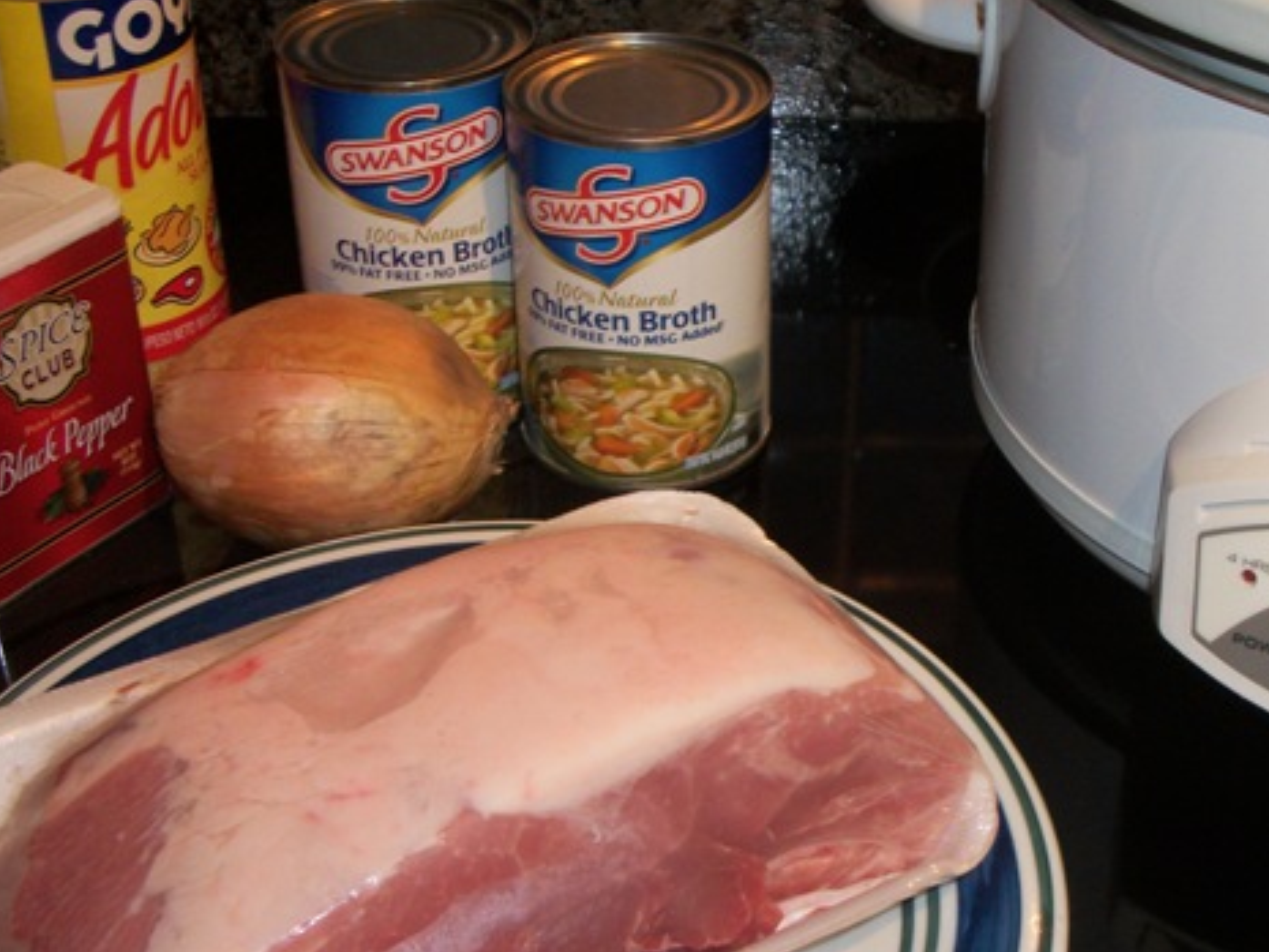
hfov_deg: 34.4
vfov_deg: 26.6
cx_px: 895
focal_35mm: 55
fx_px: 2017
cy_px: 507
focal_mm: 5.7
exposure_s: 1/30
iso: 80
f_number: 2.9
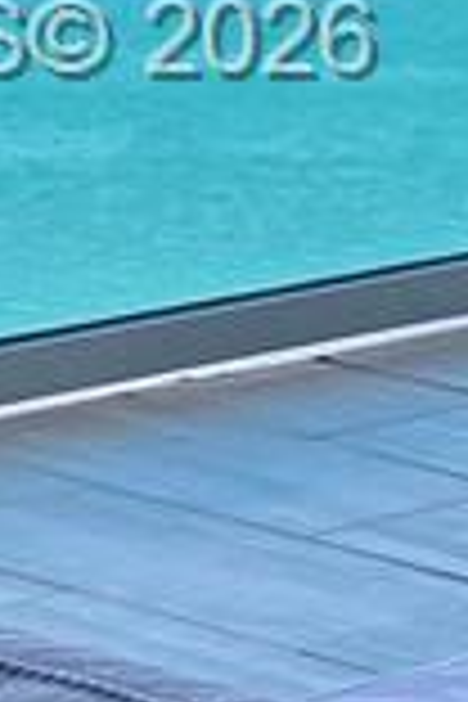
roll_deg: -0.1
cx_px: 2574
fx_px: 5421
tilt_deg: -10.1
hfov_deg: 4.2
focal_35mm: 278
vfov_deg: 7.4
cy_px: 45
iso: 64
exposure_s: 1/773
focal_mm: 5.96
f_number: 1.6
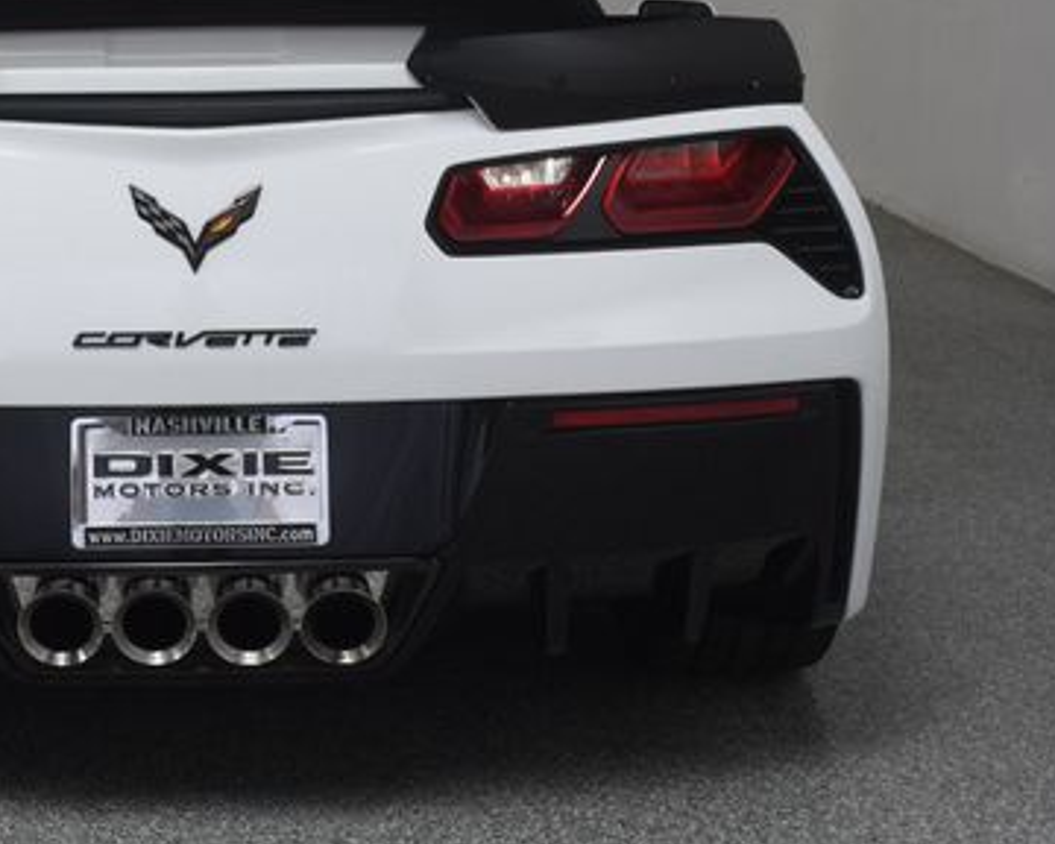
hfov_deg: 23.5
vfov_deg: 19.1
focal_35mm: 80
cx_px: 202
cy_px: 275
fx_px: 2498
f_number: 13
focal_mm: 32
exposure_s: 1/160
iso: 100
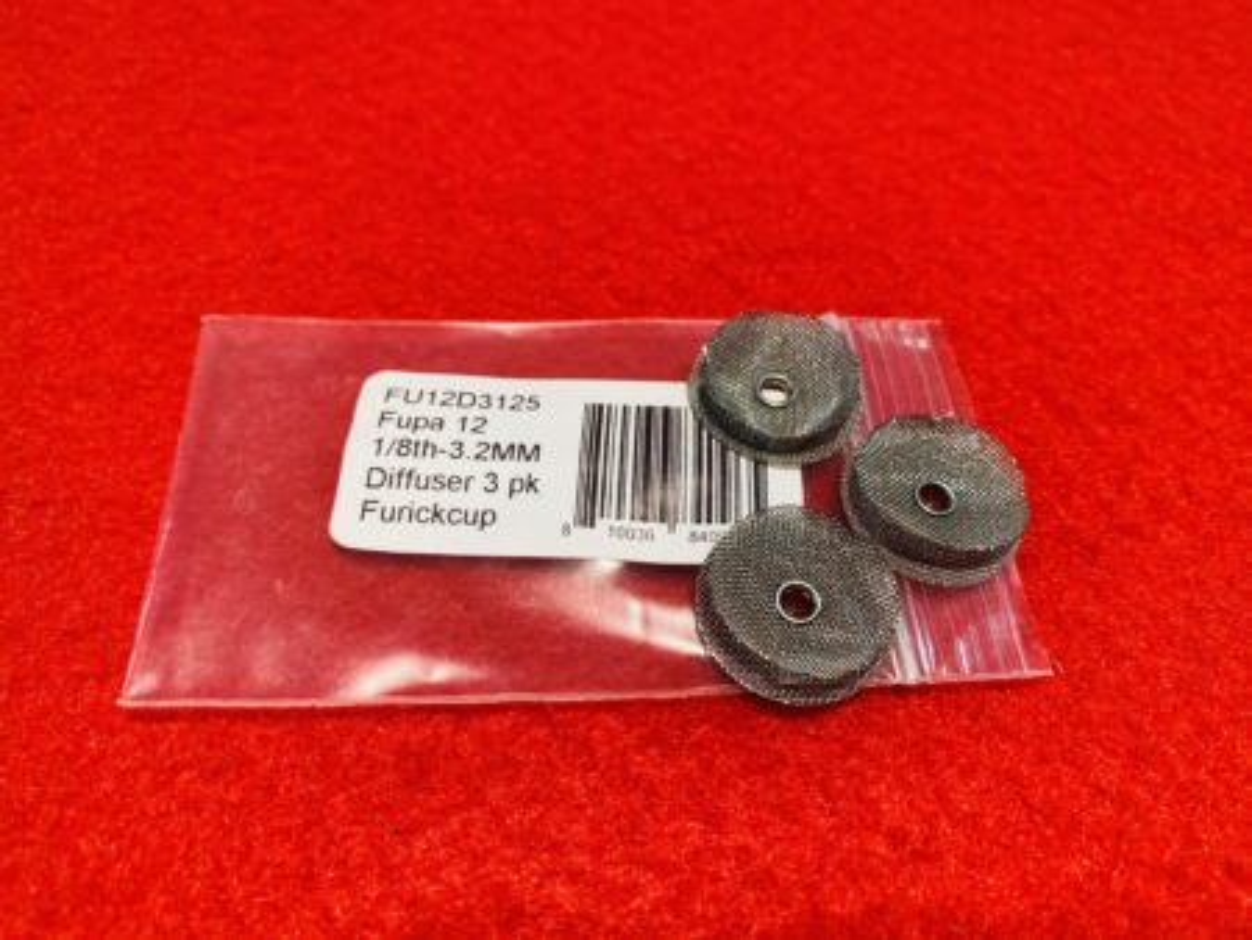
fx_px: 941
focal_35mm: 26
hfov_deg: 67.3
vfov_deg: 53.1
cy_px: 470
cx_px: 626
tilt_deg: -55.5
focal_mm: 4.25
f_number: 1.8
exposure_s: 1/100
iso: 80
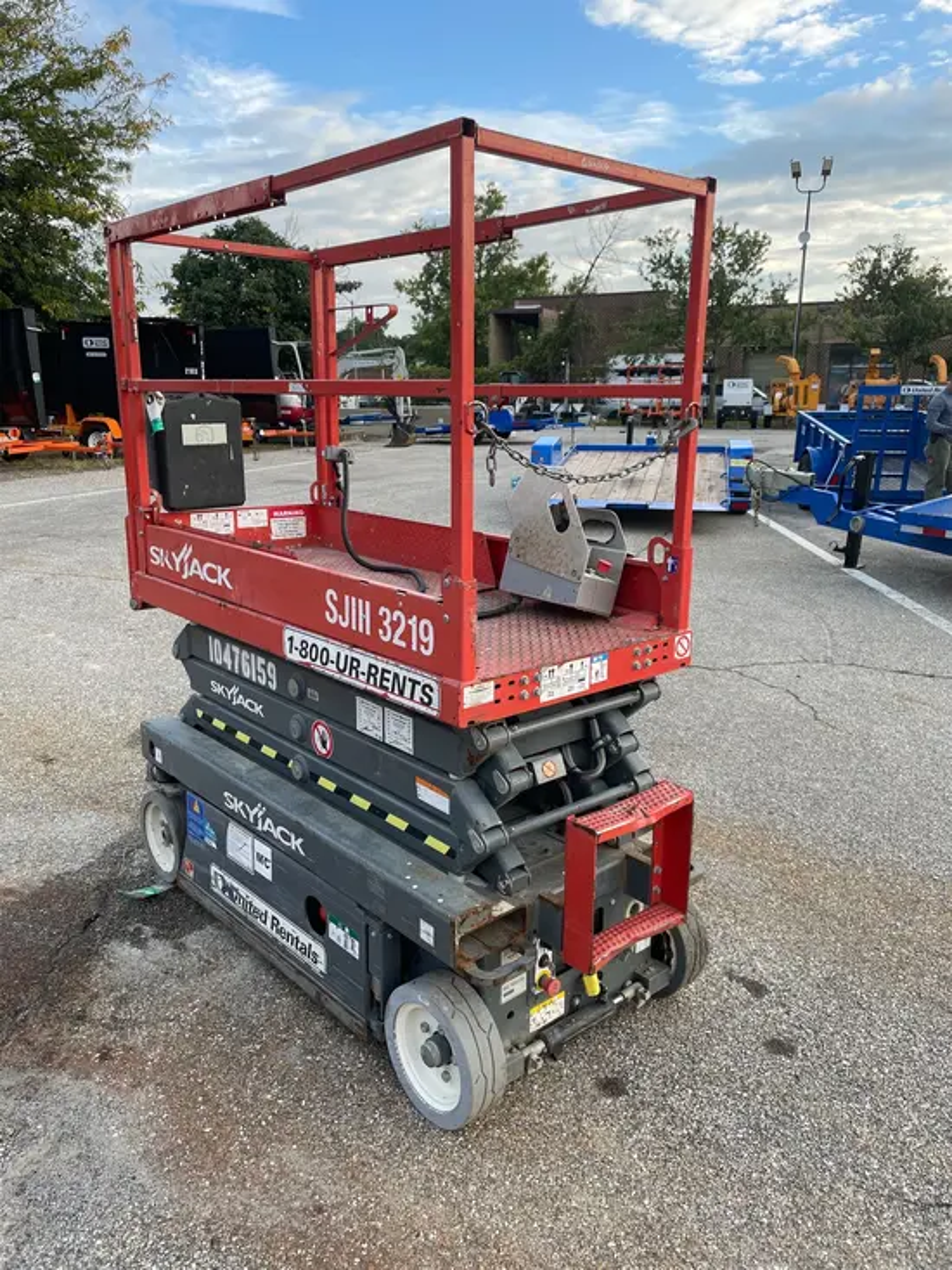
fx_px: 953
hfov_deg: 53.1
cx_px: 476
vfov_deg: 67.3
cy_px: 635
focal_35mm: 26
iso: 32
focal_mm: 4.2
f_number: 1.6
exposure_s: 1/326
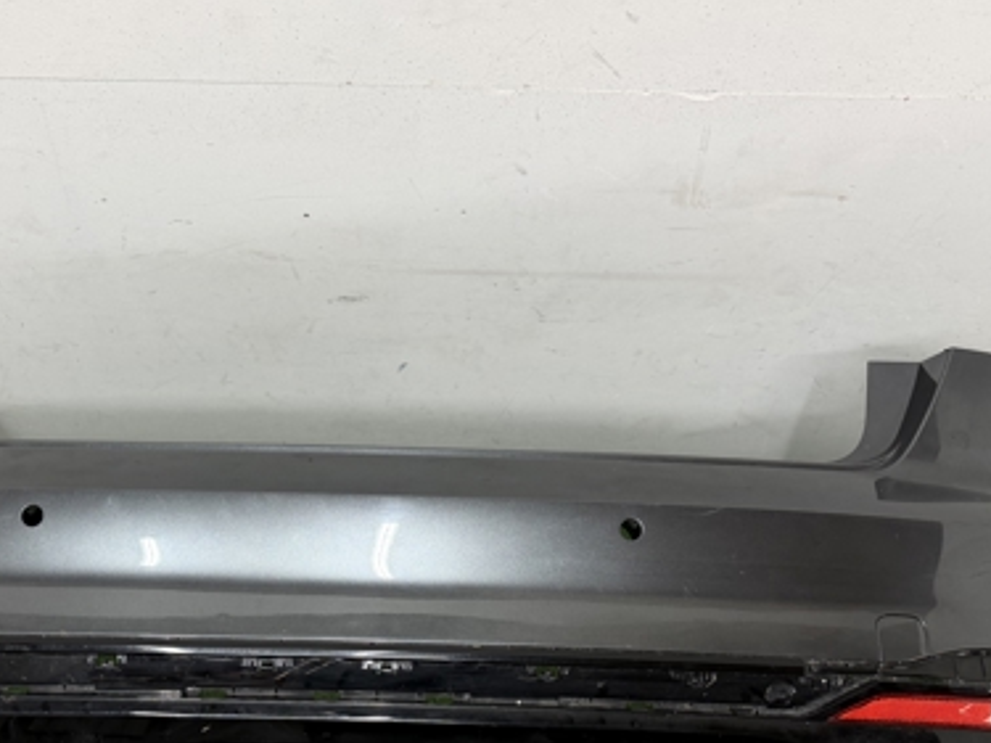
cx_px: 346
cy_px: 598
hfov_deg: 45.2
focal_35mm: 41
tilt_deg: -68.6
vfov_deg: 34.0
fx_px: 1173
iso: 160
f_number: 1.78
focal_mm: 6.76
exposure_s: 1/100
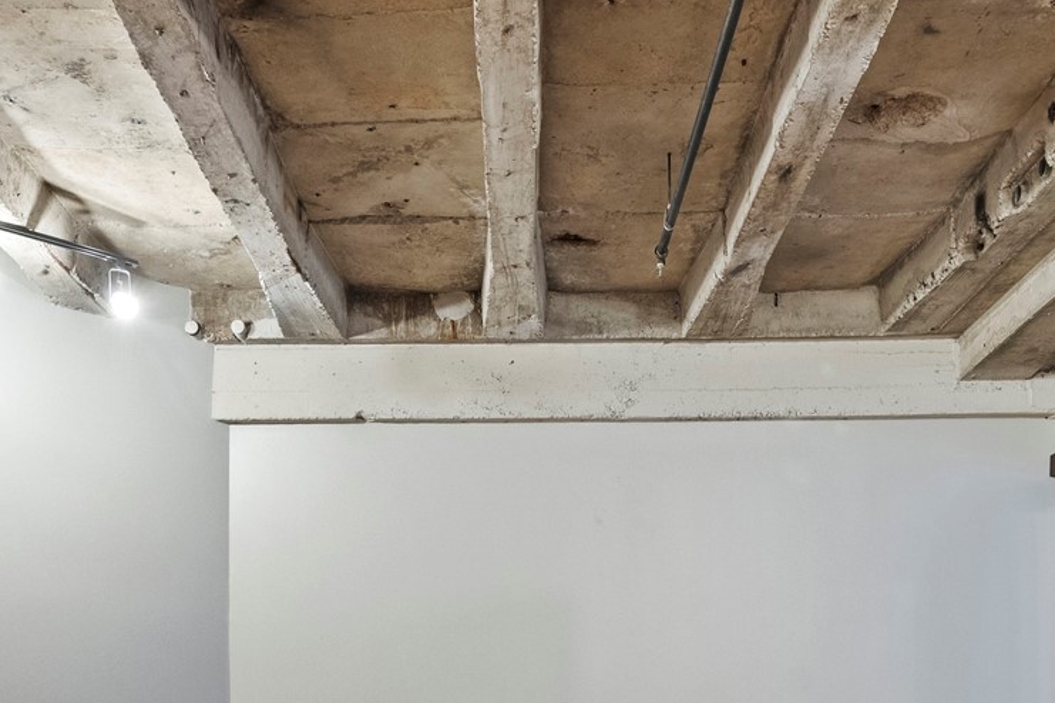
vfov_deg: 29.7
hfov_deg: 47.4
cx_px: 520
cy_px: 753
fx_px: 1201
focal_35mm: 41
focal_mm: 14
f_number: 8
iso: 800
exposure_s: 1.3
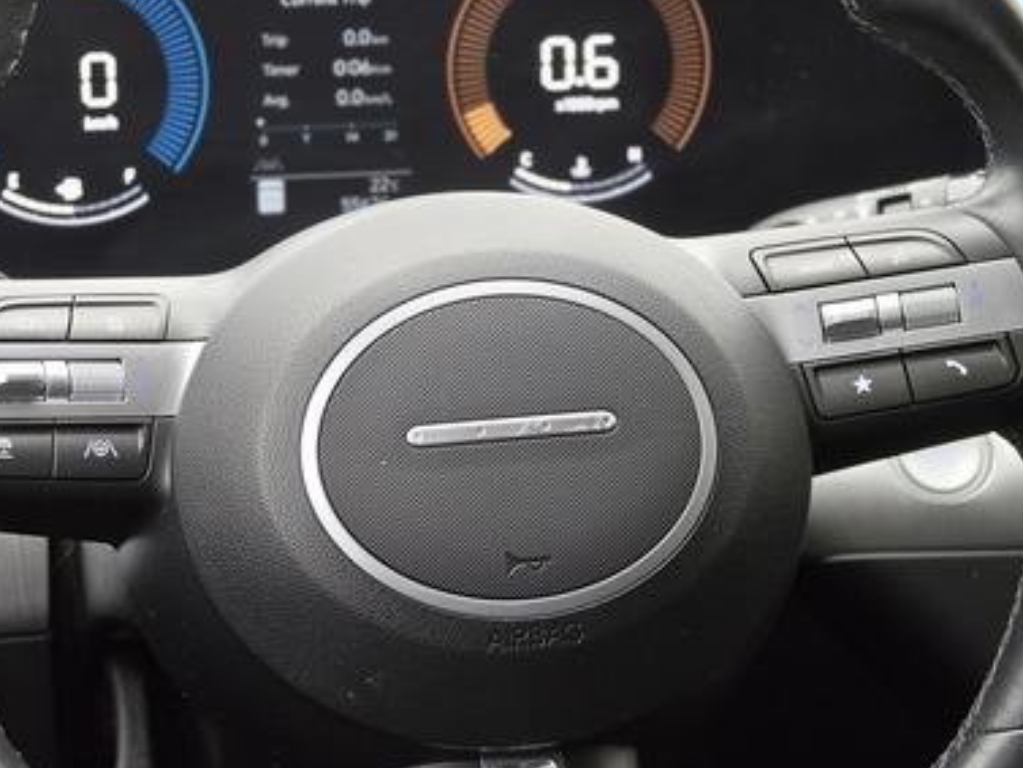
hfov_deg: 15.4
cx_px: 469
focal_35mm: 128
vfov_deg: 11.6
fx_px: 3784
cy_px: 398
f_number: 2.9
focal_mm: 18.6
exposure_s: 1/120
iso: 320
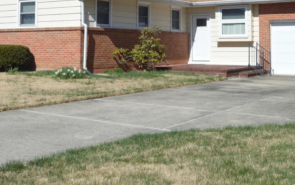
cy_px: 10
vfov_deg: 20.4
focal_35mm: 62
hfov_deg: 32.9
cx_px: 170
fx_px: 499
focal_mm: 22
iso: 800
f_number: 14
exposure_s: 1/800
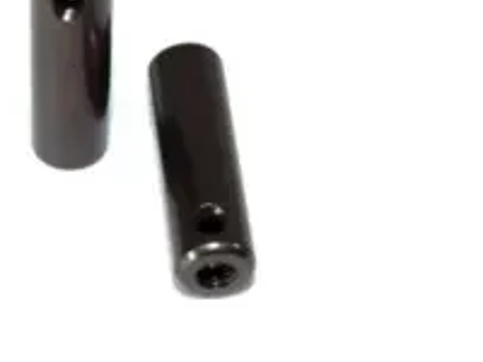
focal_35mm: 156
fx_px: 2177
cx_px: 123
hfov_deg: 12.6
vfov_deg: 9.5
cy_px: 78
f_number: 8
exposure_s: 1/60
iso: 100
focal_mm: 36
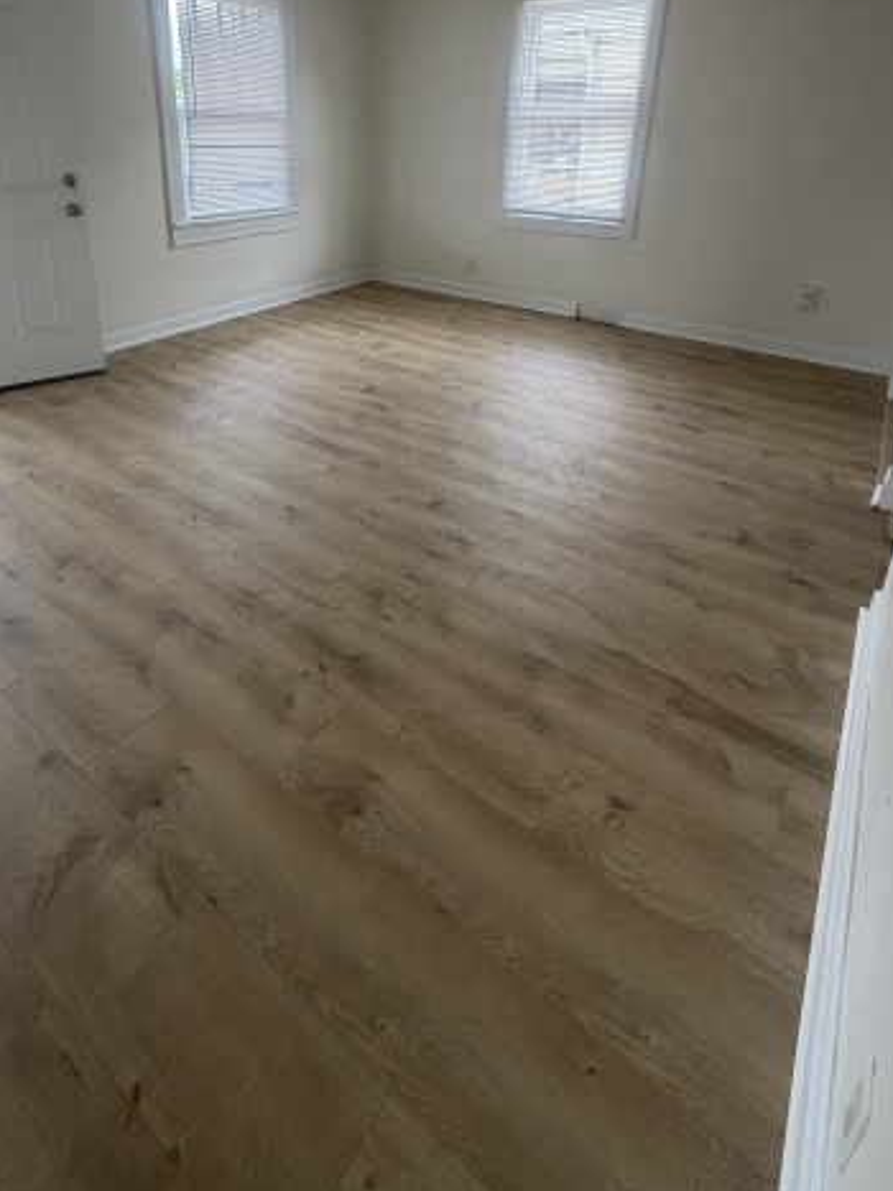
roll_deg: -0.2
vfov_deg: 78.5
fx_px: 688
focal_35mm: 20
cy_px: 376
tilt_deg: -21.4
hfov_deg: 65.7
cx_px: 385
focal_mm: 2.22
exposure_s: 1/121
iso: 100
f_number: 2.2
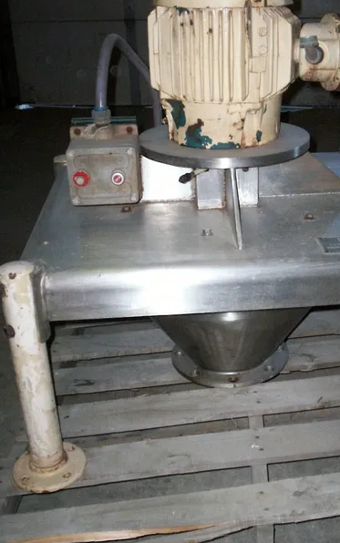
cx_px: 231
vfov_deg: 41.8
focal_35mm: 48
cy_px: 268
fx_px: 711
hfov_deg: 26.7
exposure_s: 1/64
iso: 140
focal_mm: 5.9
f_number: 4.5
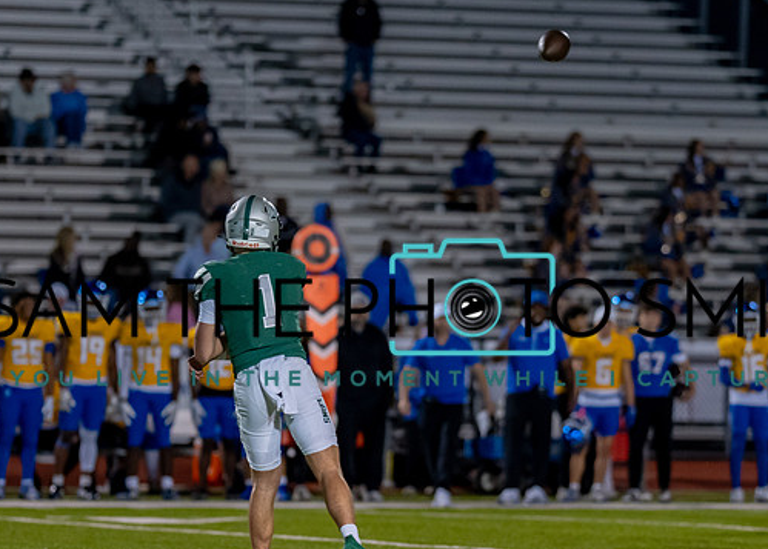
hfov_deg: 6.4
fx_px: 6874
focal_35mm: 315
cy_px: 355
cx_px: 394
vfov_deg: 4.6
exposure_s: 1/1250
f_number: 1.8
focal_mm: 135
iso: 1600
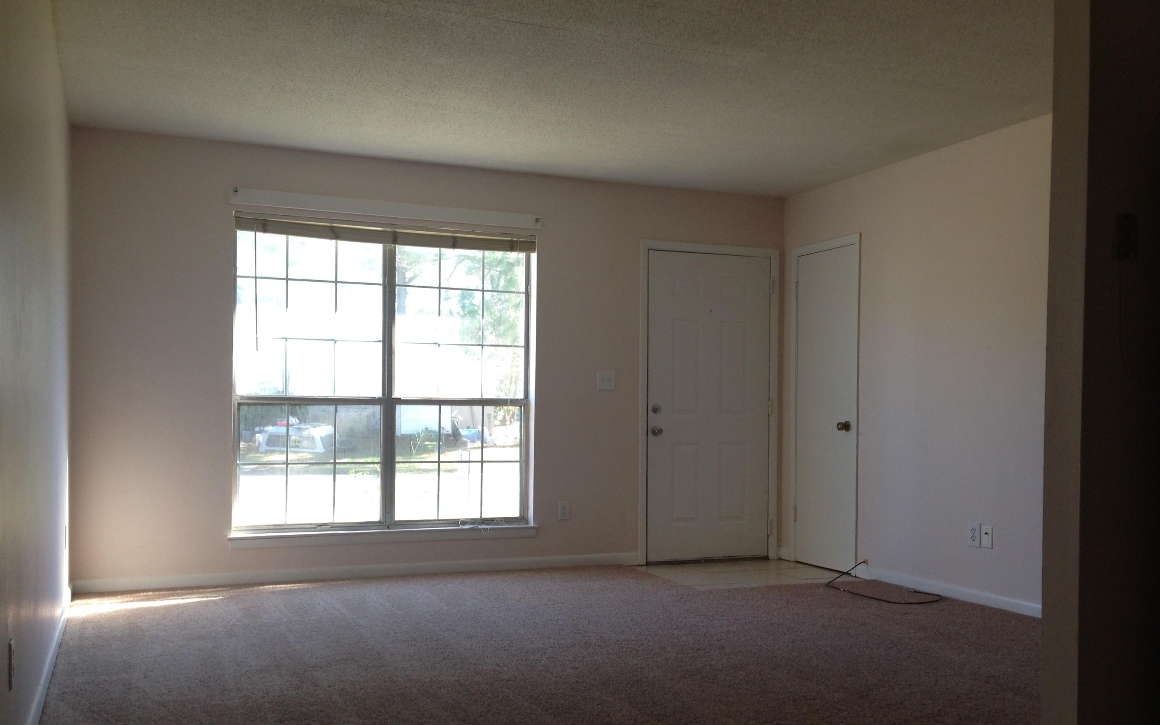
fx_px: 1138
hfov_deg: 54.0
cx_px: 583
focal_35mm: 36
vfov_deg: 35.2
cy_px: 435
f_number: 2.4
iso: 64
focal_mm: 4.12
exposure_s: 1/60
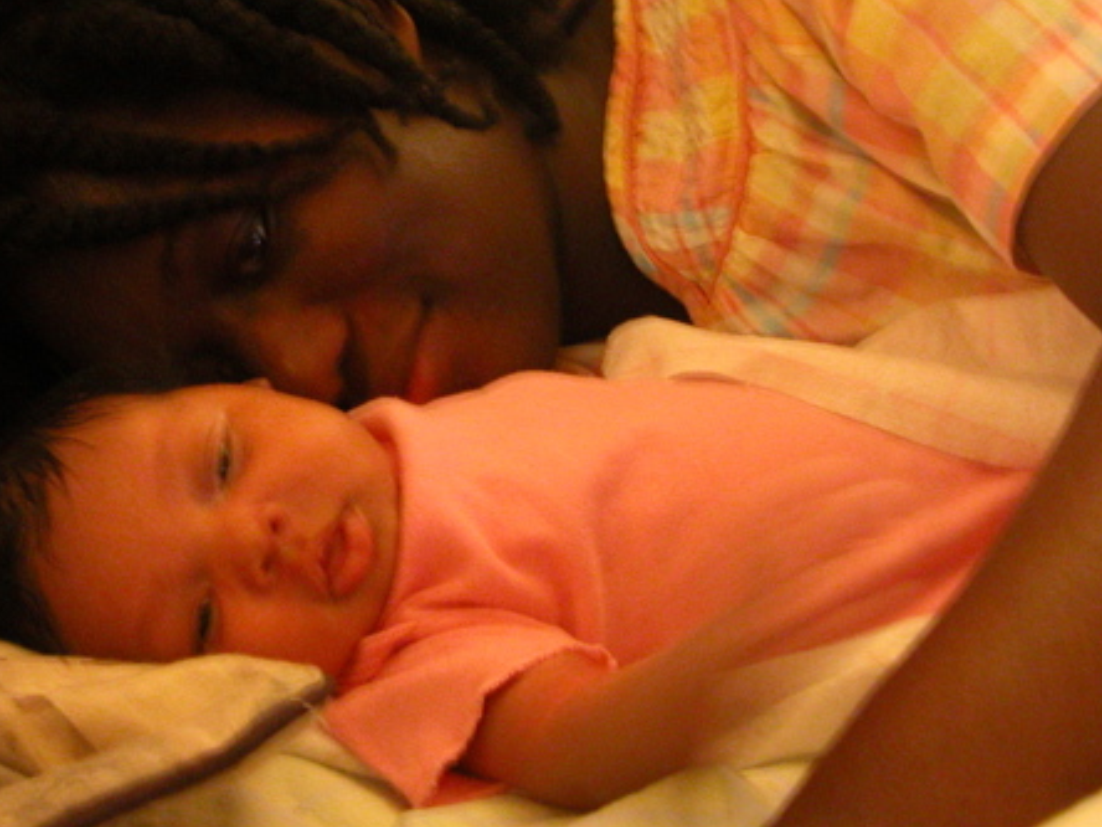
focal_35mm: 63
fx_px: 2006
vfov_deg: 23.2
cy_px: 293
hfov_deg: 30.5
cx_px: 380
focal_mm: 8.9
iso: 400
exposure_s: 1/2.3
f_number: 2.8
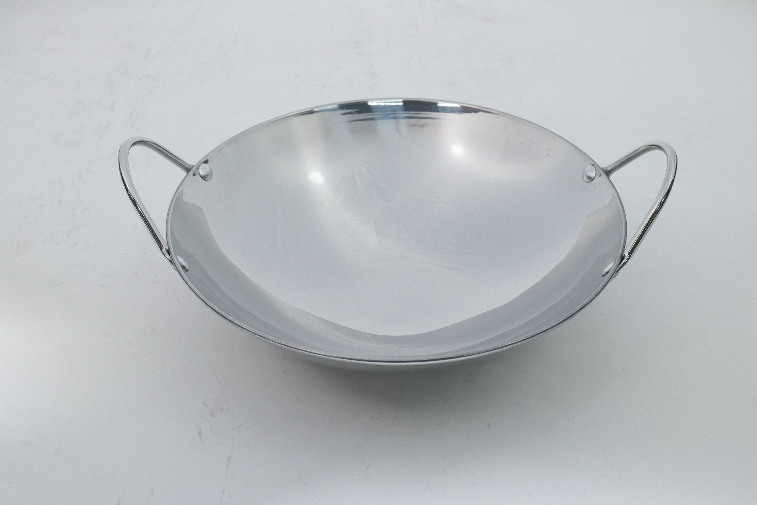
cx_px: 378
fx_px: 1030
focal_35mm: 49
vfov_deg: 27.5
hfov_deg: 40.3
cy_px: 252
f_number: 13
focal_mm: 49
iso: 4000
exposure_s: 1/125
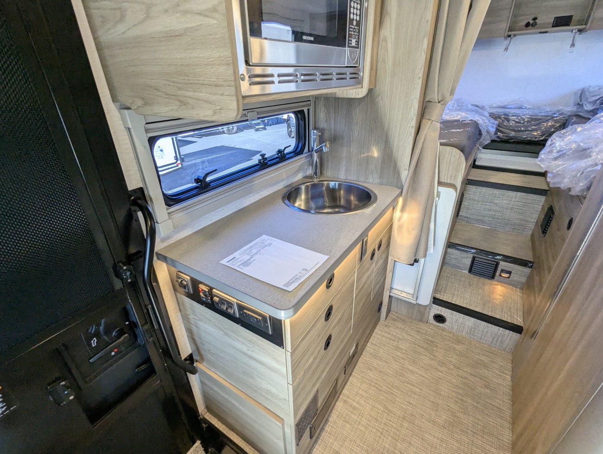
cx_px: 302
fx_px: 279
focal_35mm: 16
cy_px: 227
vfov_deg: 78.2
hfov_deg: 94.4
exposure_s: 1/130
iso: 229
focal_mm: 2.35
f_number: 2.2
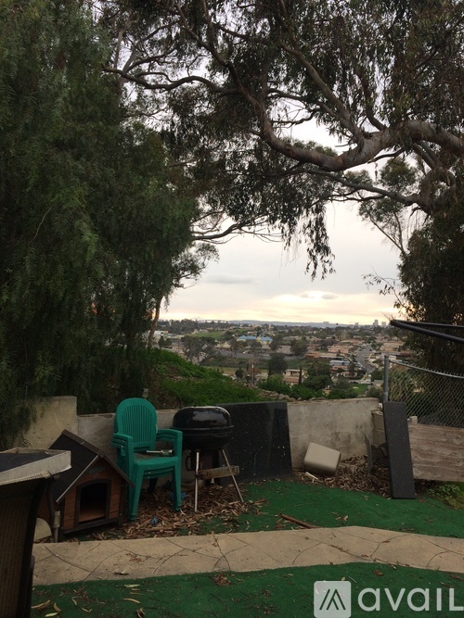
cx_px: 232
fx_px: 518
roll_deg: -1.3
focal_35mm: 29
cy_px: 309
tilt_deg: +2.0
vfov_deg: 61.7
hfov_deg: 48.2
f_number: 2.2
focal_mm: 4.15
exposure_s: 1/60
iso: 50
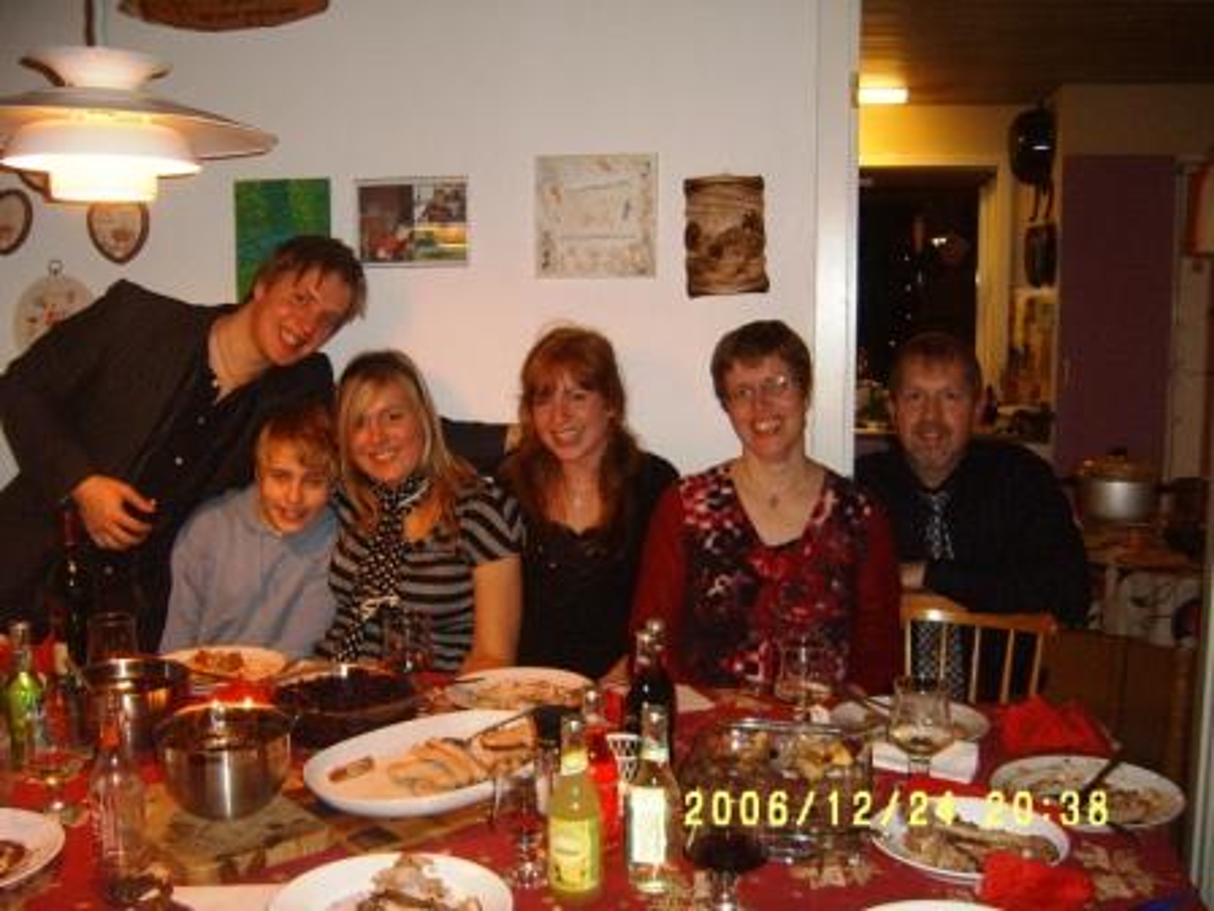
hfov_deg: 50.1
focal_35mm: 37
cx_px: 607
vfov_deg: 38.7
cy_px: 456
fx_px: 1298
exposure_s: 1/30
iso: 141
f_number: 2.9
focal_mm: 6.2
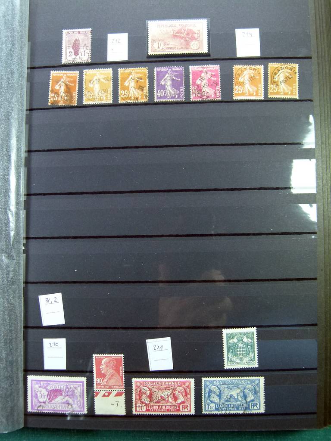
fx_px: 446
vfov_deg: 52.6
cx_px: 166
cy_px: 220
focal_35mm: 35
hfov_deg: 40.7
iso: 160
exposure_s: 1/60
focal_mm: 6.3
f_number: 3.1
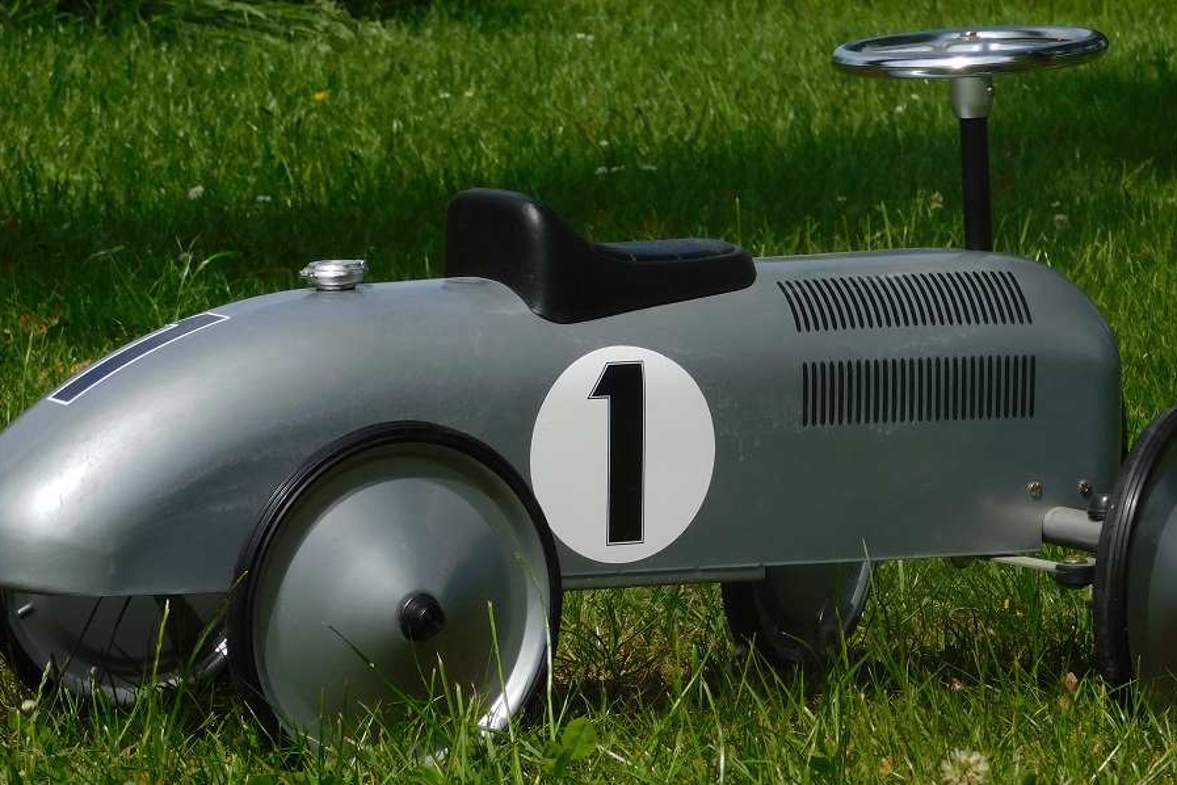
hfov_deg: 11.5
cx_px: 615
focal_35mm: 179
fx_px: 5852
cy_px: 420
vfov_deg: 7.7
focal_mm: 23.7
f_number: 5
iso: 125
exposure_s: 1/1250
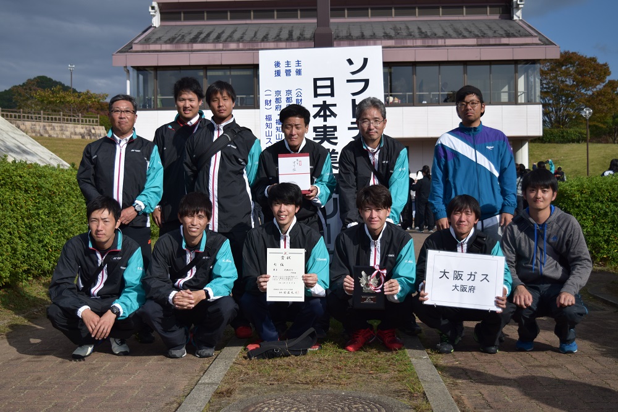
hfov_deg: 43.6
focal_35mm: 45
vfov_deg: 29.8
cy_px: 206
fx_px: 772
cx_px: 309
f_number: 4.2
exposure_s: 1/3200
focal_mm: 30
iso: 200
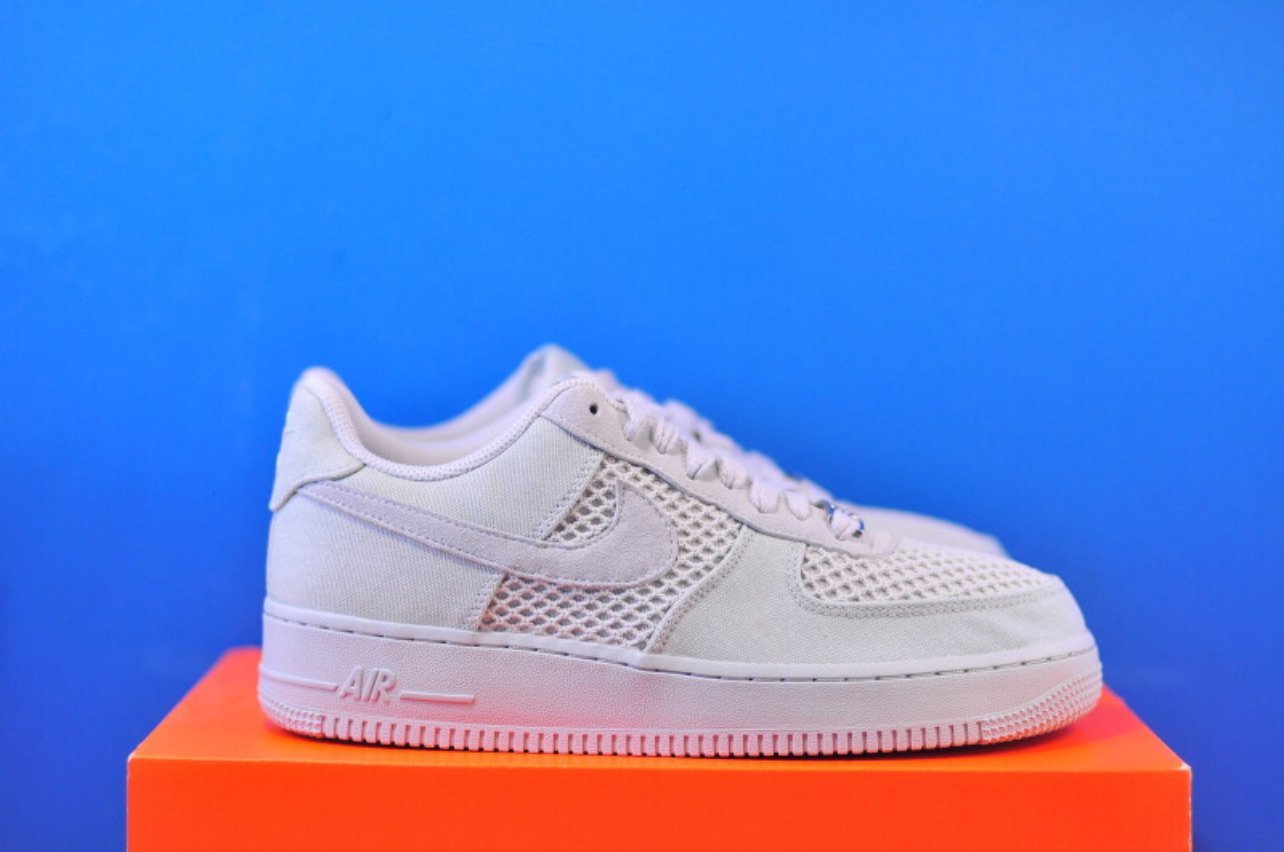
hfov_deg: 27.0
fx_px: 2671
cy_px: 426
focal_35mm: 75
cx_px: 642
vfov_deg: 18.1
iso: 250
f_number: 2
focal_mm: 50
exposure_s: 1/320
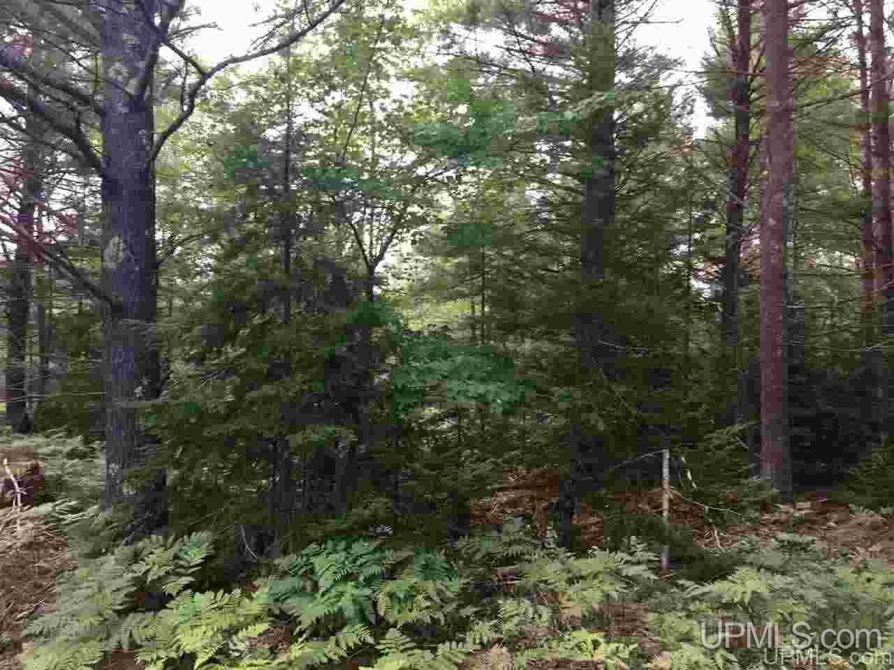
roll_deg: -0.1
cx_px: 447
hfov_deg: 61.7
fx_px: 749
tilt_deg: +4.4
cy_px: 335
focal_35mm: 29
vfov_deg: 48.2
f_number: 2.2
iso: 40
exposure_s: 1/120
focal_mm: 4.15
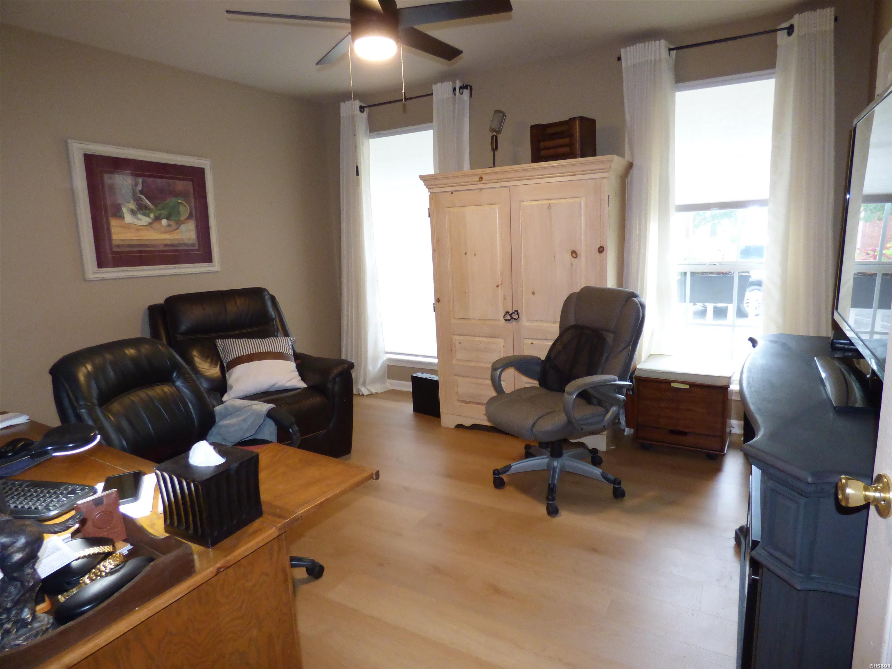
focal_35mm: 20
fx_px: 515
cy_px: 334
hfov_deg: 81.7
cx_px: 446
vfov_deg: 66.0
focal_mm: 3.58
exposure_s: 1/50
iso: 500
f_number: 2.8
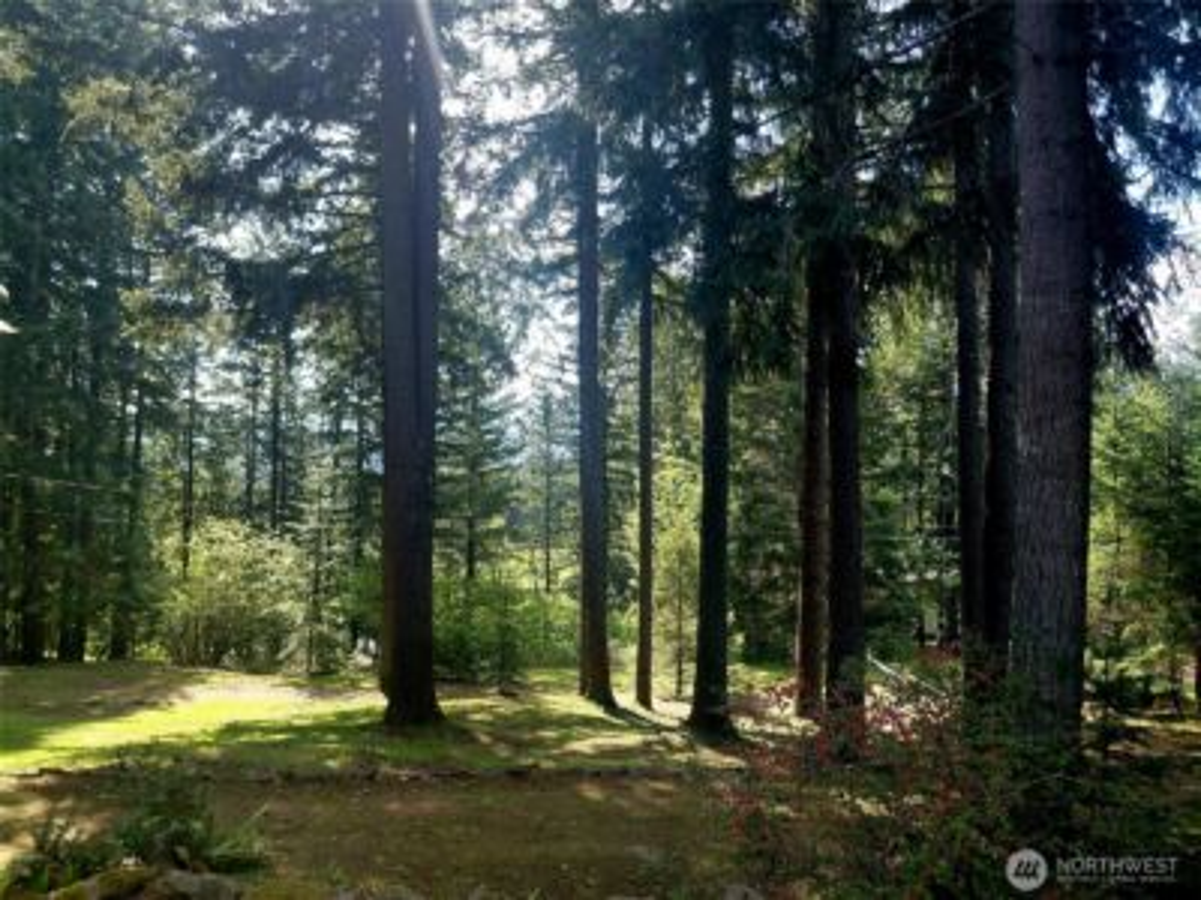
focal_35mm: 25
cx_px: 600
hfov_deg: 69.4
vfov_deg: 54.9
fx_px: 867
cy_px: 450
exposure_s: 1/303
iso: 50
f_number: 1.8
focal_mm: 4.69
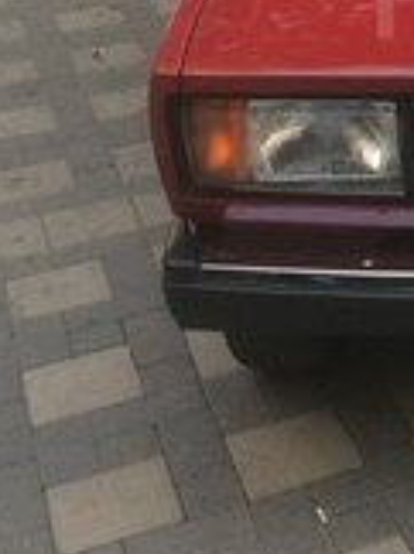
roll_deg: +2.3
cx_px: 619
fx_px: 1423
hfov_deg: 15.3
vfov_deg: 21.3
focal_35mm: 89
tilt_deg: -20.2
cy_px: 0
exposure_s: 1/33
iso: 50
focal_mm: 4.15
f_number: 2.2
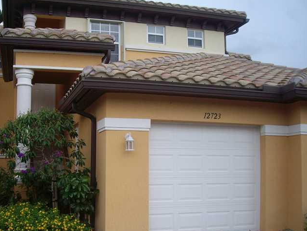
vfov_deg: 30.2
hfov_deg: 39.5
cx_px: 123
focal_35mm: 48
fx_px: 426
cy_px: 142
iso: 64
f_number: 4.3
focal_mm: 6.2
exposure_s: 1/200
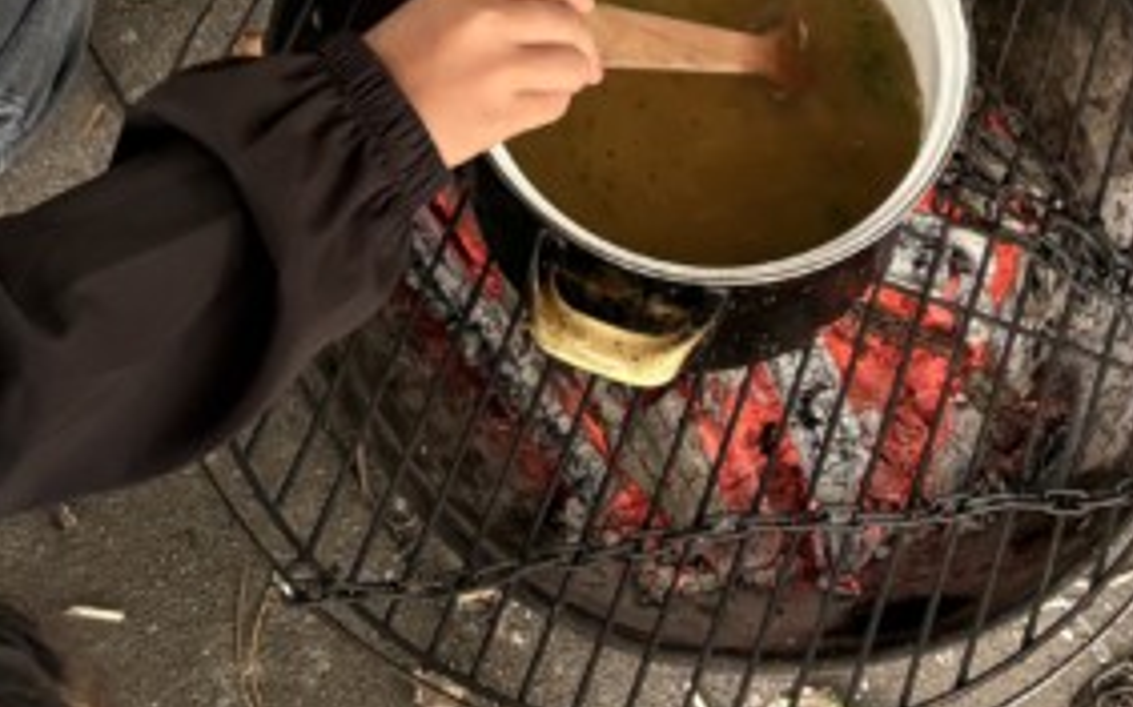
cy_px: -374
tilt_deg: -55.7
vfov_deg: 12.4
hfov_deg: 20.8
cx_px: 639
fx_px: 3087
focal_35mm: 100
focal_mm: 5.96
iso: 125
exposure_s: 1/78
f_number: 1.6
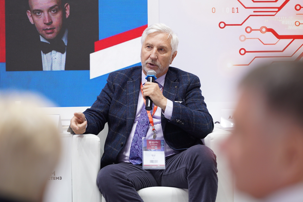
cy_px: 101
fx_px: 1480
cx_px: 152
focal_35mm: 176
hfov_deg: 11.7
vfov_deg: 7.8
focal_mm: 176
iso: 640
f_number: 3.2
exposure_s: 1/100
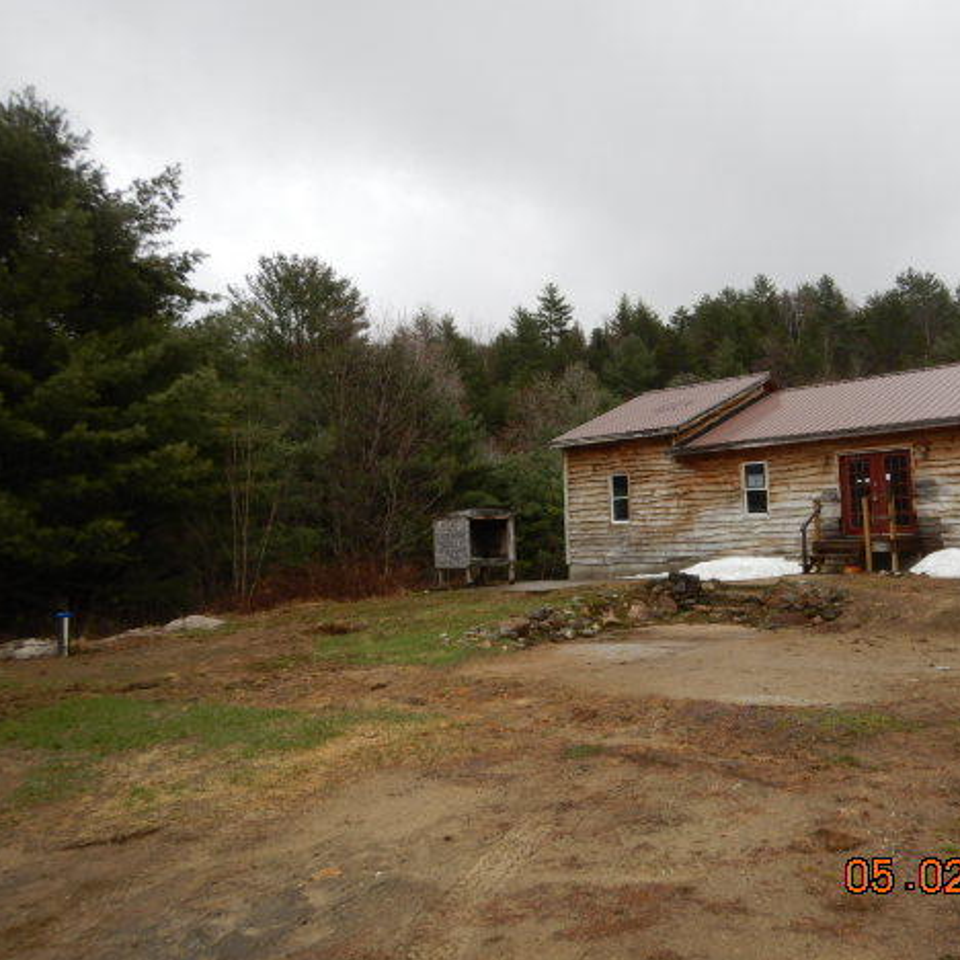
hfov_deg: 54.5
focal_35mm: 29
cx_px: 640
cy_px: 486
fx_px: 910
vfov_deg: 55.6
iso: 125
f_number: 2.8
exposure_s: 1/800
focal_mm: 4.3
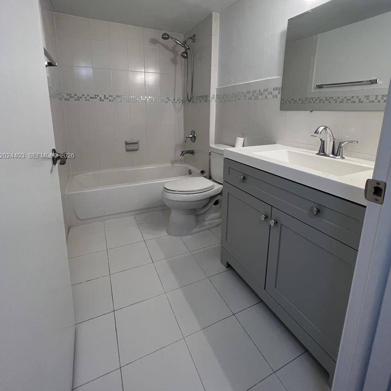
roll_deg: -1.2
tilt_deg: -11.9
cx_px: 195
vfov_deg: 86.3
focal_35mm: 16
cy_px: 156
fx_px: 204
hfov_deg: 87.4
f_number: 1.8
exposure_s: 1/120
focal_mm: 1.57
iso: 100
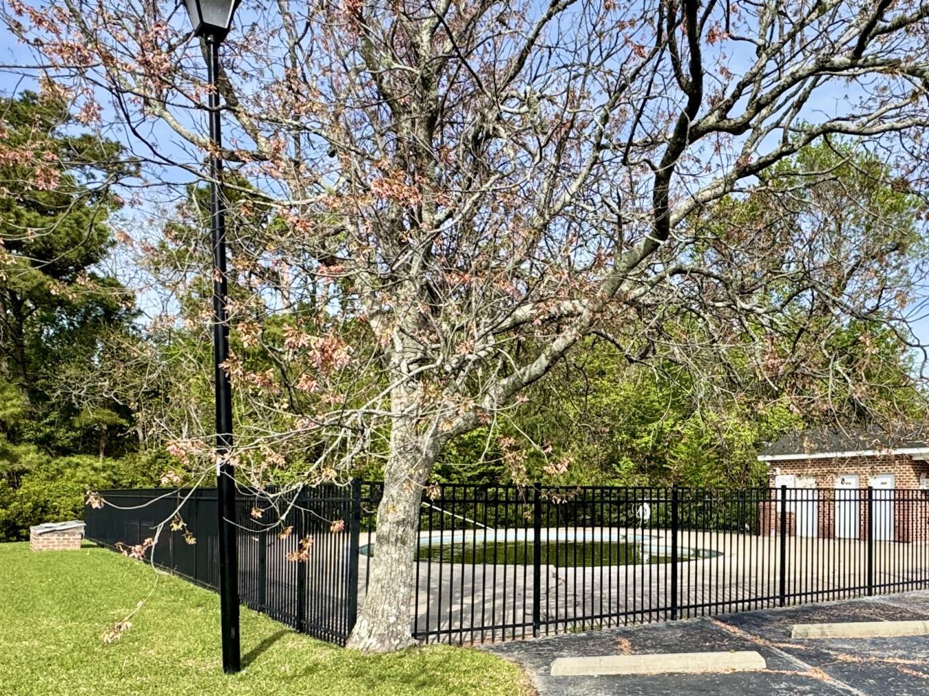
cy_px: 481
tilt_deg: +0.5
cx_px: 642
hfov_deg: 56.7
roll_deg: +1.8
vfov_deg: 44.6
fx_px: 832
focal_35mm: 31
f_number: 2.2
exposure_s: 1/1256
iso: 50
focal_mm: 2.22
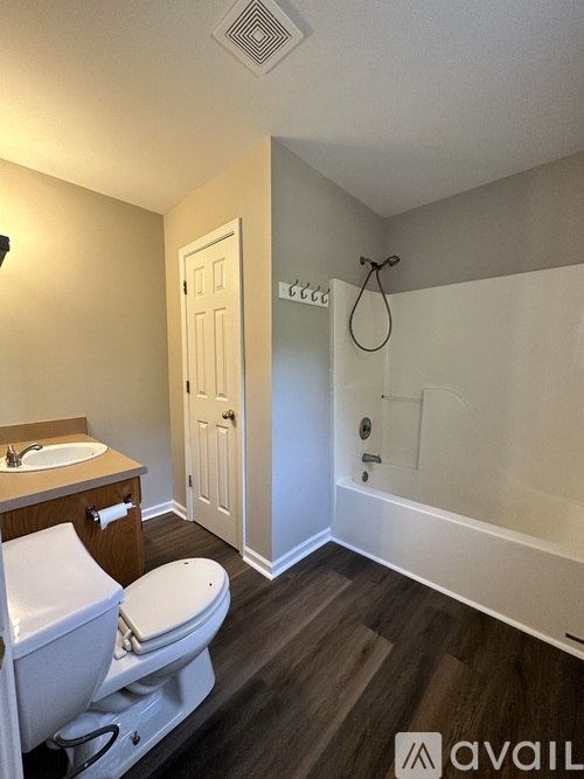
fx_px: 315
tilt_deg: -4.9
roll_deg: +0.3
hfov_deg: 85.7
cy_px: 390
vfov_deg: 102.1
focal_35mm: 14
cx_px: 292
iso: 250
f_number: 2.2
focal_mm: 2.22
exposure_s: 1/120
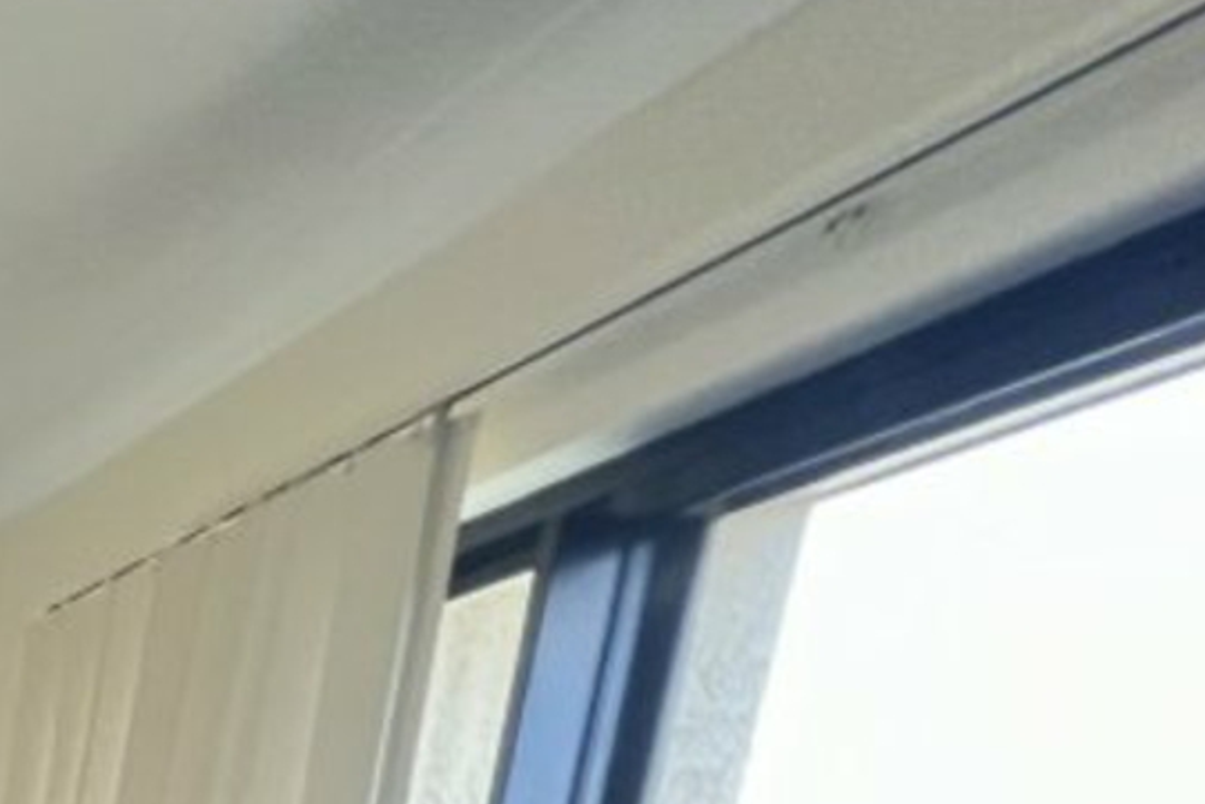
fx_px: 1607
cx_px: -864
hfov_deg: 23.9
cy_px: 1552
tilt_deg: -14.8
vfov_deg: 19.0
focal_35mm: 48
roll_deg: -0.3
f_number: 1.8
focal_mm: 1.57
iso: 200
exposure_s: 1/99
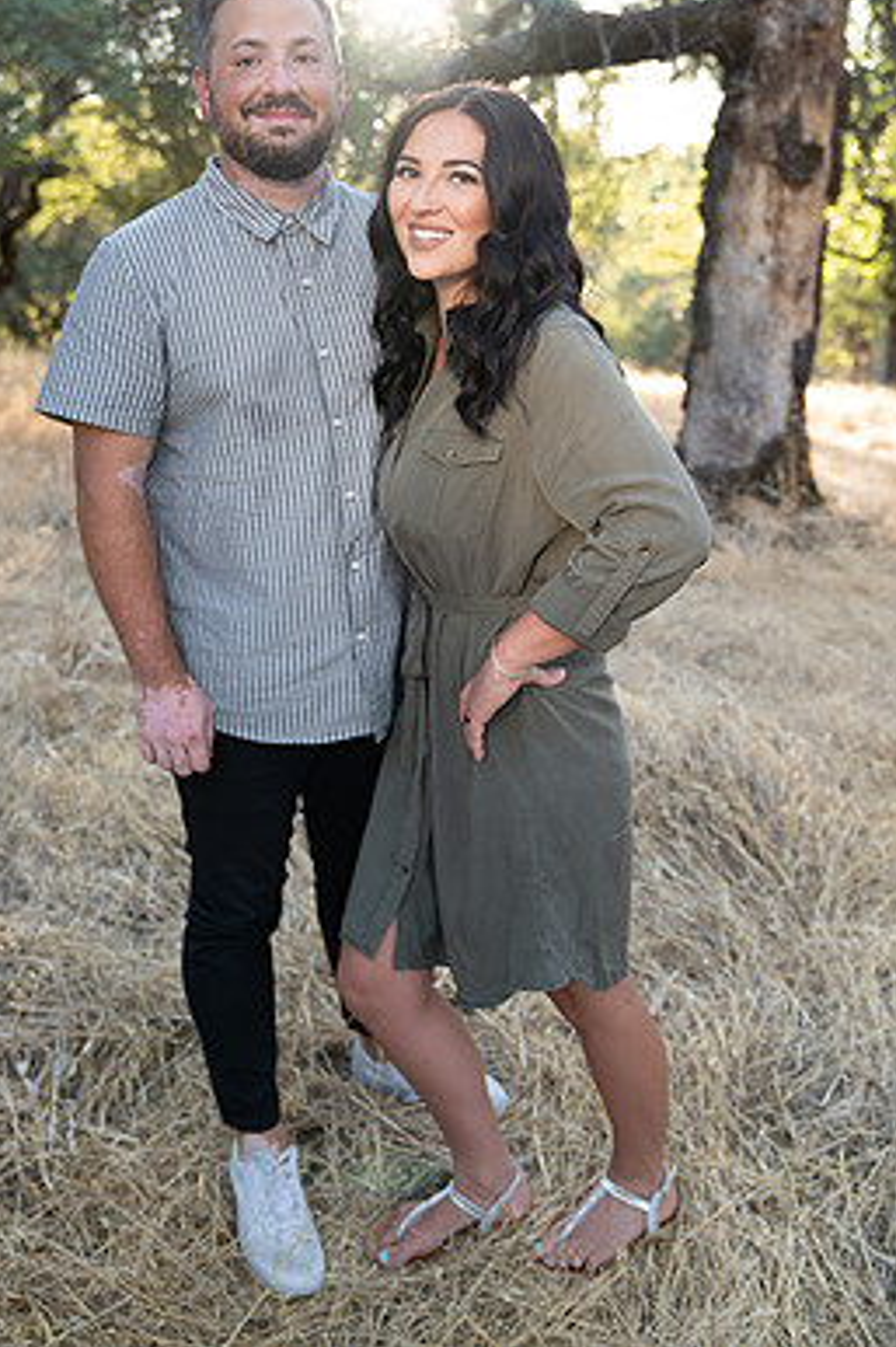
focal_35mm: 35
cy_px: 565
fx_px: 1308
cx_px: 384
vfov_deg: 54.2
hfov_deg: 37.7
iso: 200
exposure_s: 1/125
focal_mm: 30
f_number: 2.8
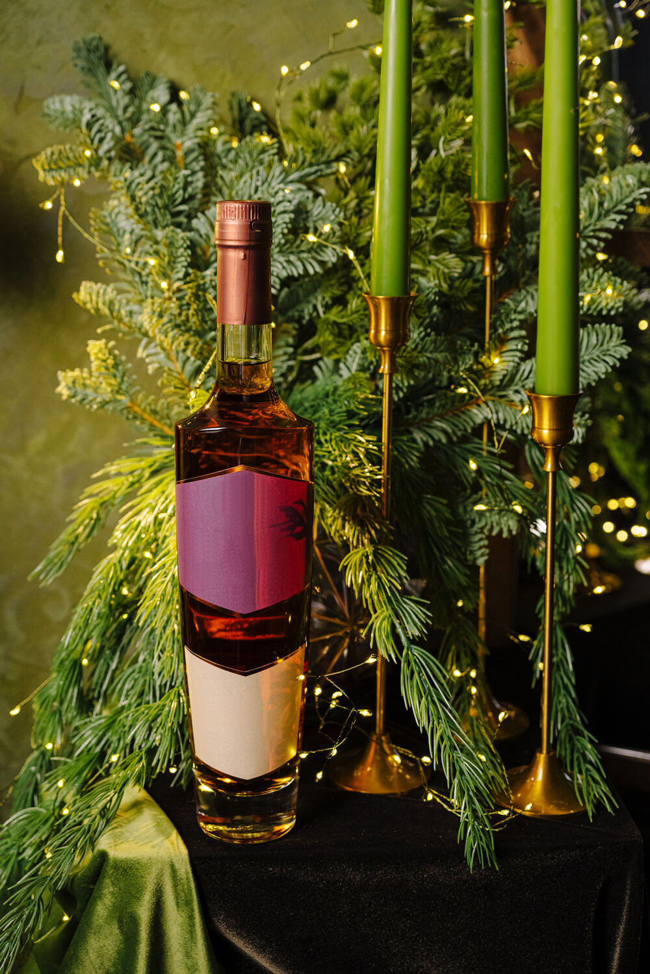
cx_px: 325
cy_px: 487
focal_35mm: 50
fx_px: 1354
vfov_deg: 39.6
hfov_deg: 27.0
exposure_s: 1/160
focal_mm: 50
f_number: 4.5
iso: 800
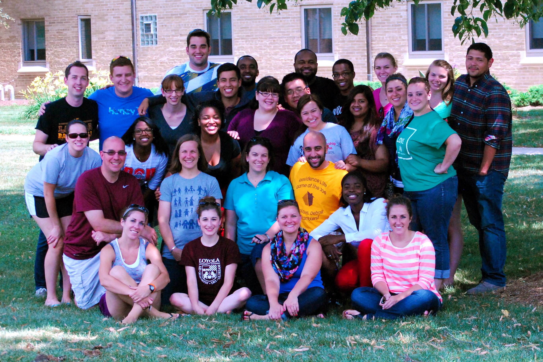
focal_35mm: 82
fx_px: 1244
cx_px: 272
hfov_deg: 24.6
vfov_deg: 16.6
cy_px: 181
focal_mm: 55
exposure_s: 1/1000
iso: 1600
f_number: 5.6
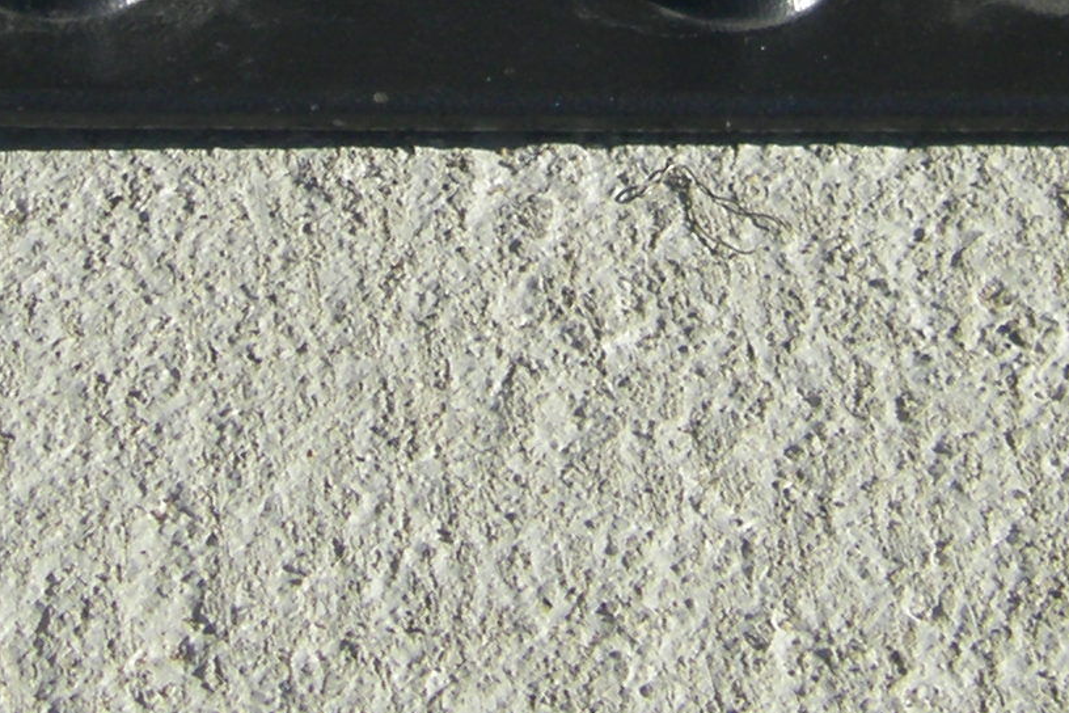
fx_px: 4691
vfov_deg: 8.5
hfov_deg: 13.0
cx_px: 648
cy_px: -253
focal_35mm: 158
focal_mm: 6.3
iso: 64
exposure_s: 1/250
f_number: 7
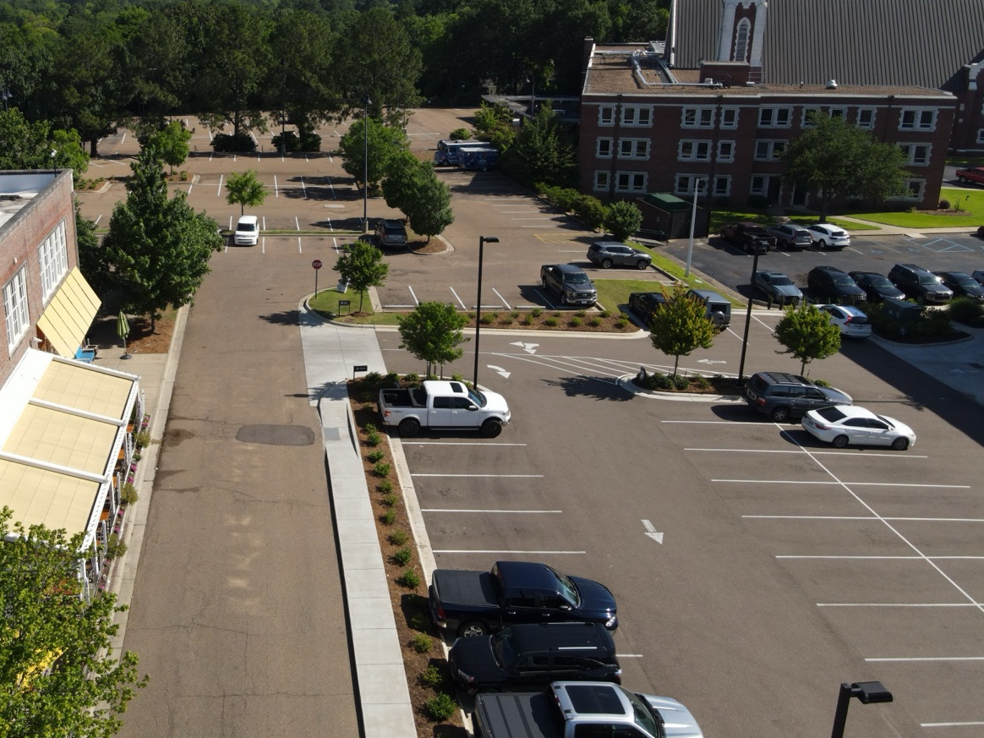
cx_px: 312
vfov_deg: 42.7
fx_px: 938
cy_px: 282
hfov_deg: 54.0
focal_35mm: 33
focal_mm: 4.5
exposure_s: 1/640
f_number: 2.8
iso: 110
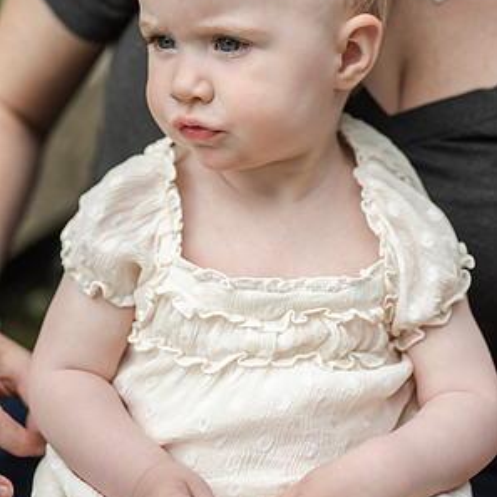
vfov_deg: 15.0
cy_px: 136
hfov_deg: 15.0
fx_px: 1884
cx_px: 249
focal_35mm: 116
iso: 400
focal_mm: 90
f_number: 4
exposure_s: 1/4000
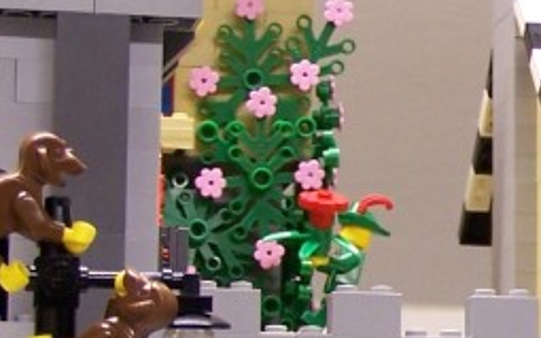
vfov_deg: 6.0
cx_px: 815
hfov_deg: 9.4
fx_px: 3197
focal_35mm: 217
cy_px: 253
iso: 80
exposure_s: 1/4
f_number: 3
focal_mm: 8.5
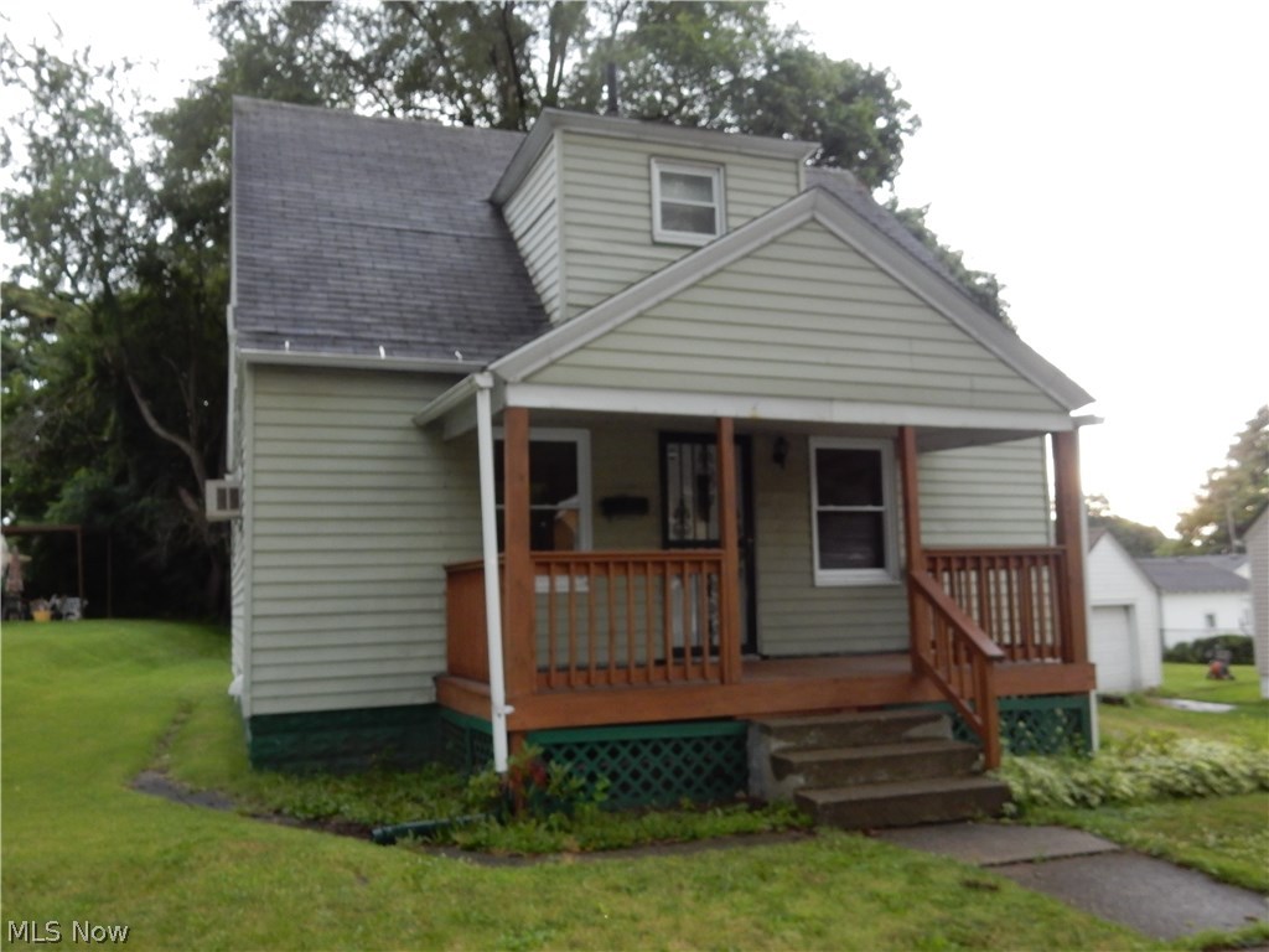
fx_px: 1100
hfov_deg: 60.0
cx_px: 634
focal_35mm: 30
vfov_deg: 46.8
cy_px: 476
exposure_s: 1/30
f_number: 4
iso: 320
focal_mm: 5.4
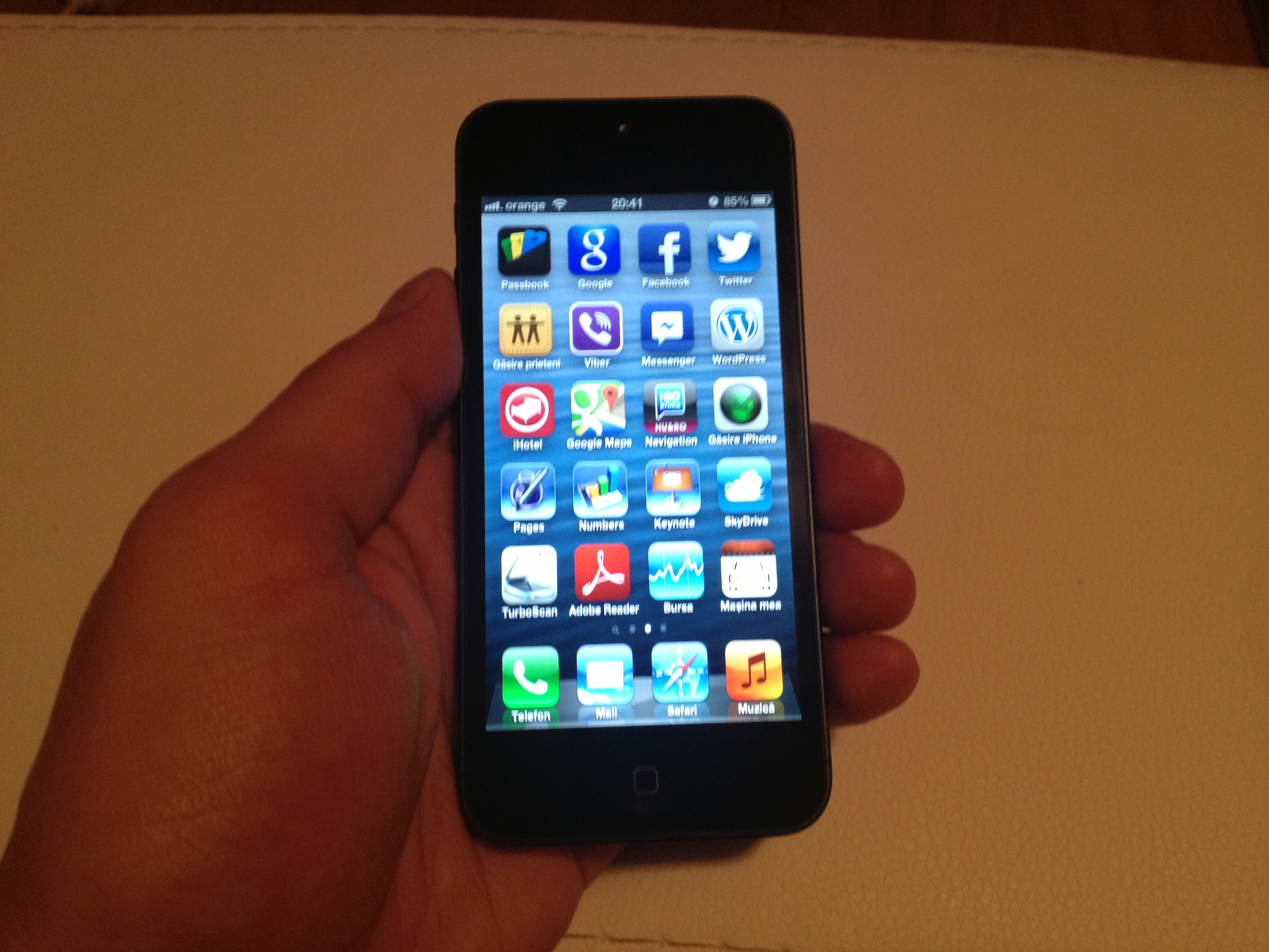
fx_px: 1283
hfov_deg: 52.6
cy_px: 476
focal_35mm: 35
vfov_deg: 40.7
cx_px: 634
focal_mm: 4.28
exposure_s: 1/20
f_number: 2.4
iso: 160
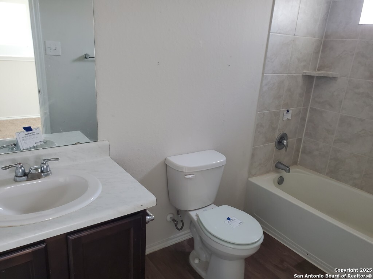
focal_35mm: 26
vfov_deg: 53.1
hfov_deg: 67.3
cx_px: 186
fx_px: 280
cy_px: 140
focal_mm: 4.3
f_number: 2.4
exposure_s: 1/50
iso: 250
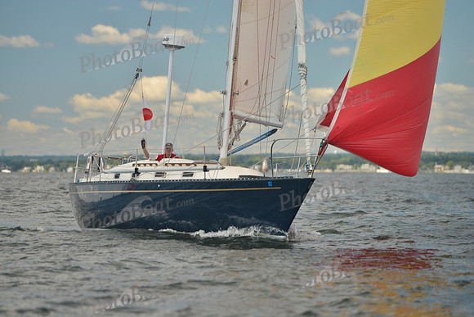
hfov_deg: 10.8
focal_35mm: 190
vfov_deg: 7.2
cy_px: 158
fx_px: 2502
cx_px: 237
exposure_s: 1/800
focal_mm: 190
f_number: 4
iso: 200
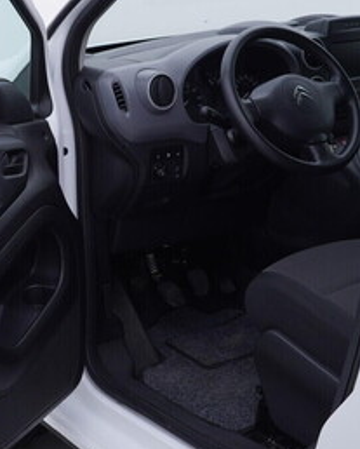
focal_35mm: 72
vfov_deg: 26.2
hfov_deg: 21.2
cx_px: 101
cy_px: 137
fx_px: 957
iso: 125
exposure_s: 1/80
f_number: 4
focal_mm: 24
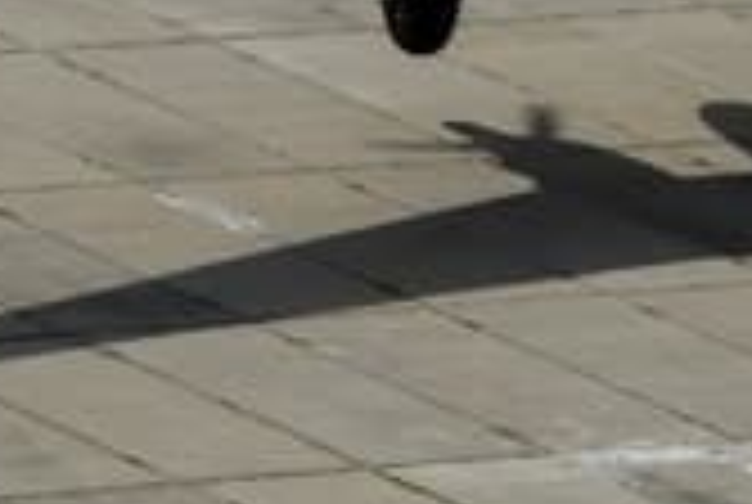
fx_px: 15966
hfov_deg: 2.7
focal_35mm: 763
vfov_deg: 1.8
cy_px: -187
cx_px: 941
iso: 500
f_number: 10
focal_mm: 200
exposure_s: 1/800
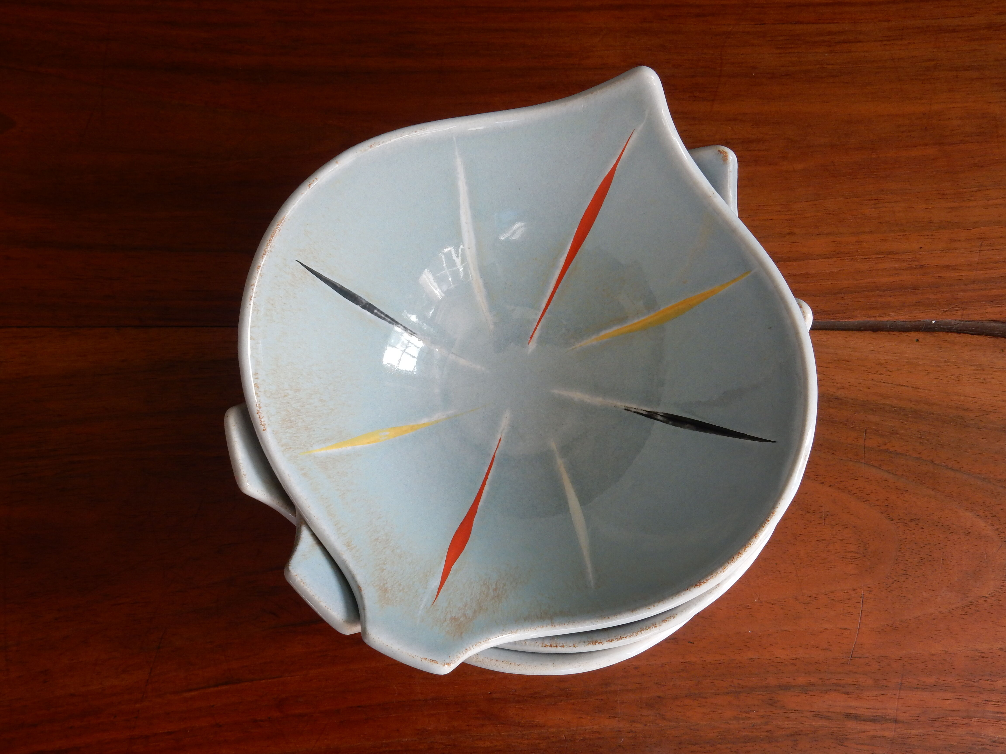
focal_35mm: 43
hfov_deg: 43.9
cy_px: 377
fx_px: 1250
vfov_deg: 33.6
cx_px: 503
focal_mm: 7.6
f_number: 4.2
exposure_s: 1/40
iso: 125
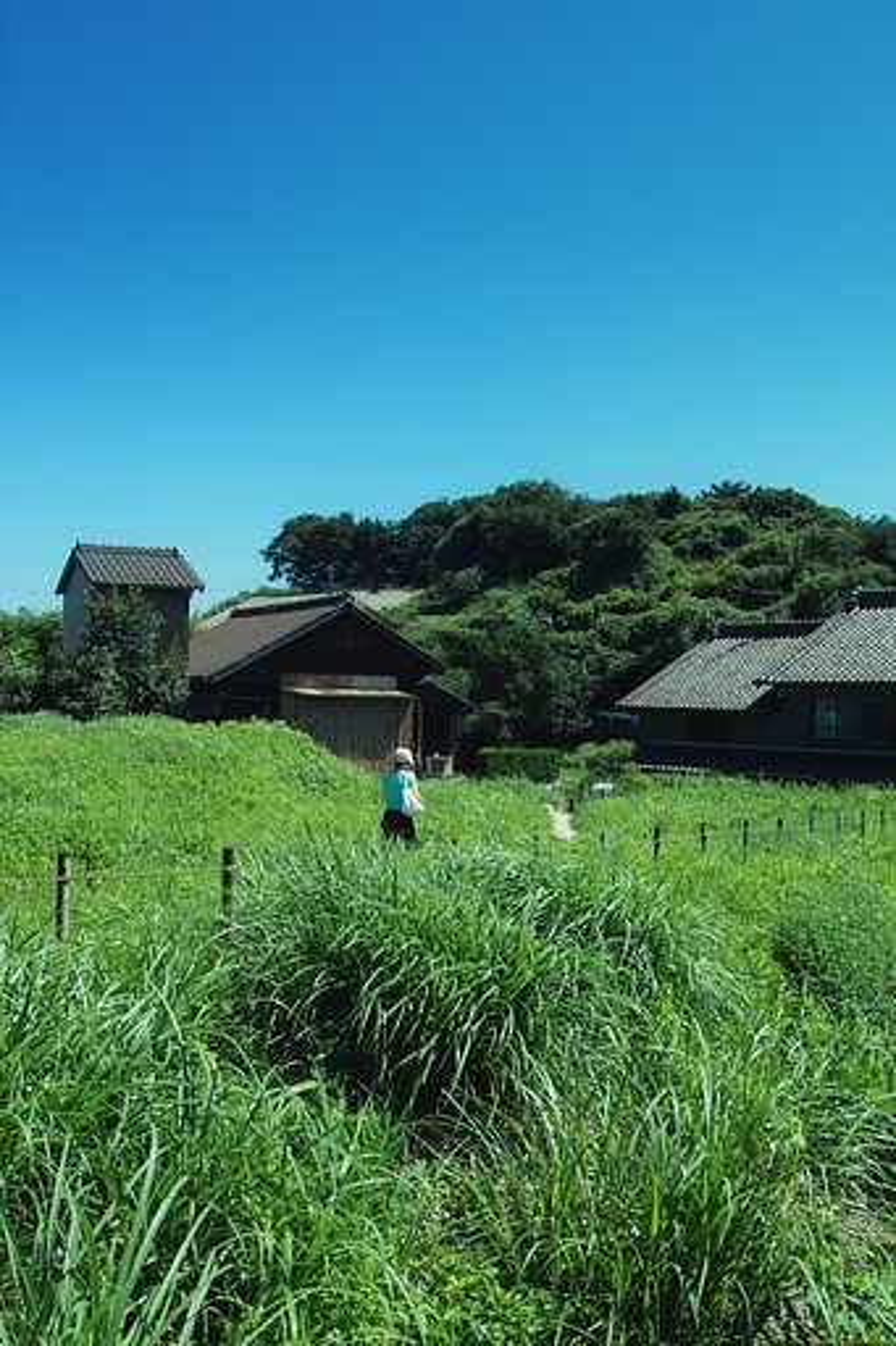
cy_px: 673
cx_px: 448
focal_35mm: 34
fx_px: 1270
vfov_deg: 55.8
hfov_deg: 38.9
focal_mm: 20
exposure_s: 1/90
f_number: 8
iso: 100
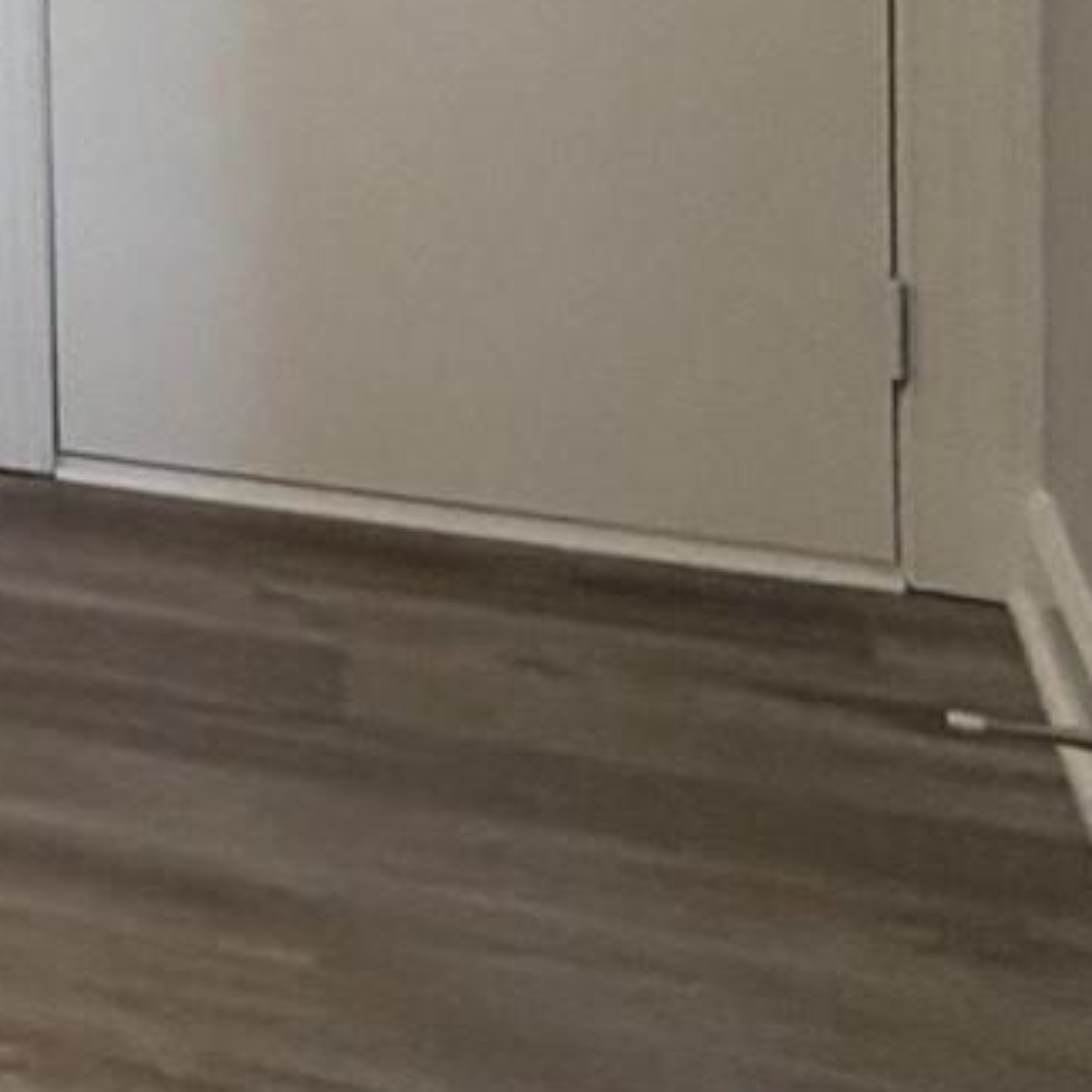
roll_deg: +3.9
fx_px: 2784
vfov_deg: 20.5
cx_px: -2174
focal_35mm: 78
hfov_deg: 11.6
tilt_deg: -3.0
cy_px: -265
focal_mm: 2.22
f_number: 2.2
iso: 200
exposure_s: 1/60
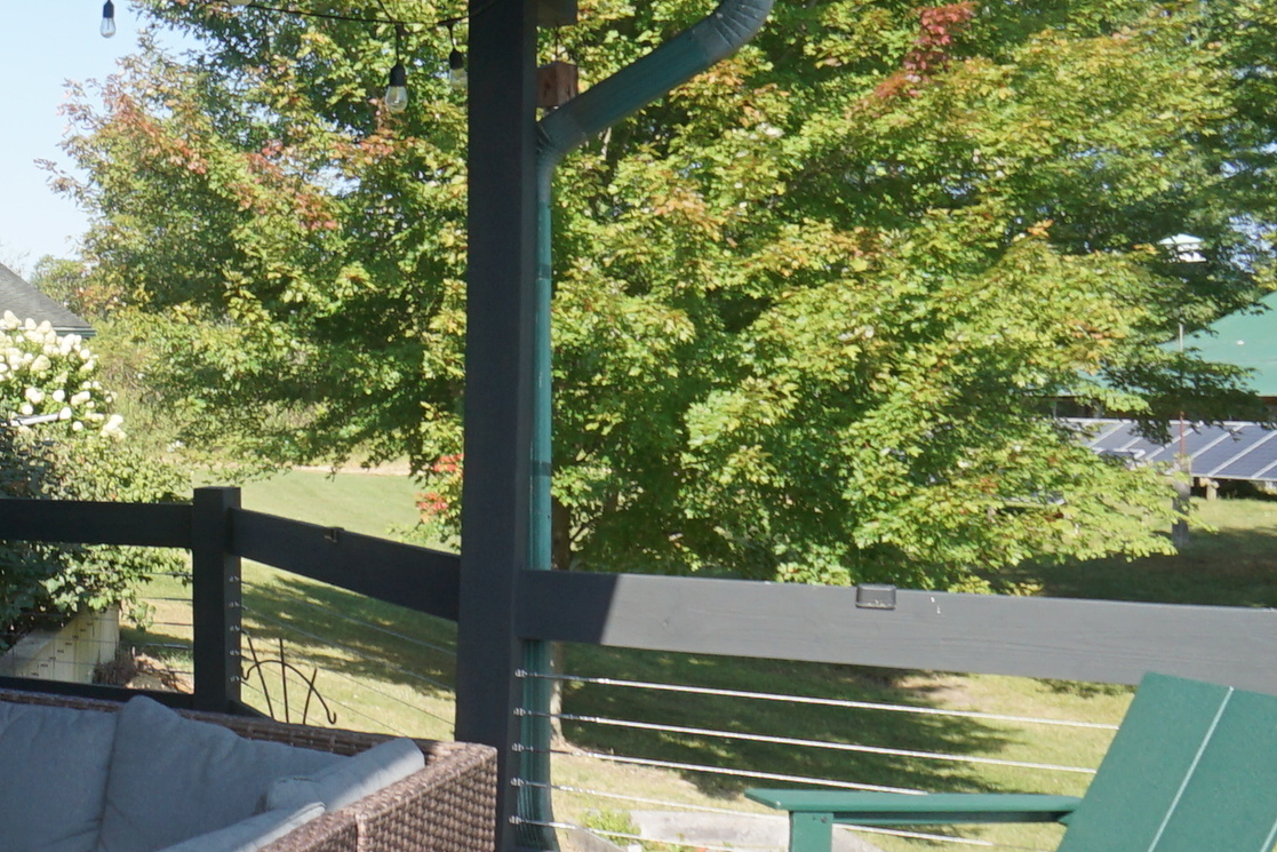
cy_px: 493
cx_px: -239
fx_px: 2341
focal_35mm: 66
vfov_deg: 20.6
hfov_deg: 27.1
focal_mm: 16
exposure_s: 1/100
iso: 200
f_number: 9
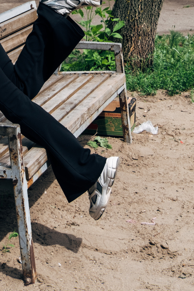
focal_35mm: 103
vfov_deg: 18.8
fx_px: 833
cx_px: 37
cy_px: -50
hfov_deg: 13.2
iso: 160
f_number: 6.4
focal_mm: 25.4
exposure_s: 1/125
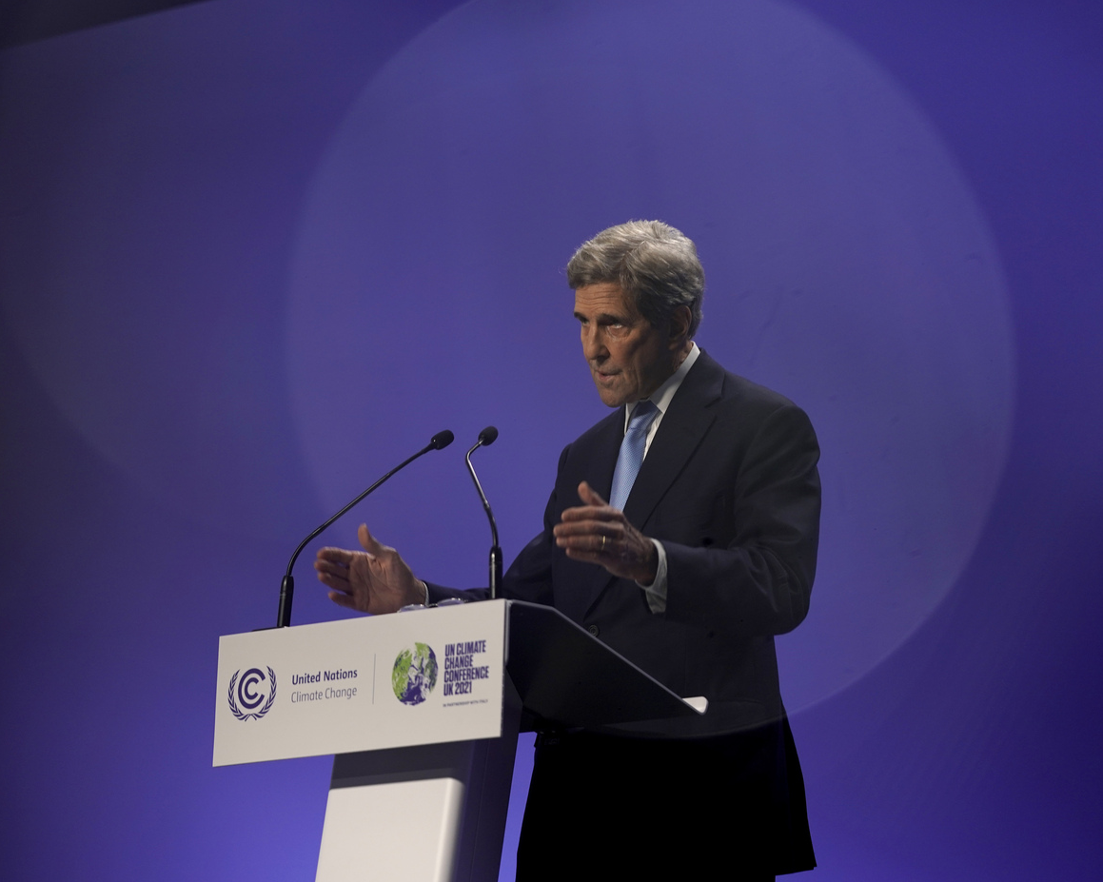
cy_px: 443
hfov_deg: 12.6
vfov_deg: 10.1
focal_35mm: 153
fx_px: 4994
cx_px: 502
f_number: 1.8
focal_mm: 135
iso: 400
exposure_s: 1/160
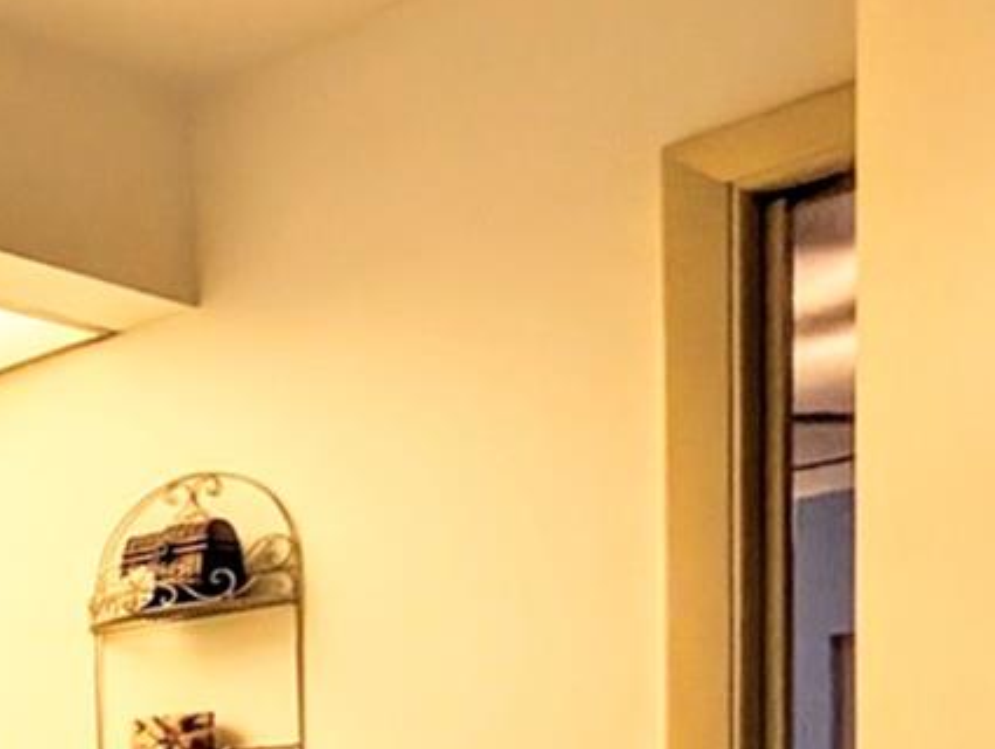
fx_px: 1295
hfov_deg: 25.8
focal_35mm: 45
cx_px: -616
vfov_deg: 27.6
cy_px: 936
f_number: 1.7
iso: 142
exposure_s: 1/120
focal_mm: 2.02
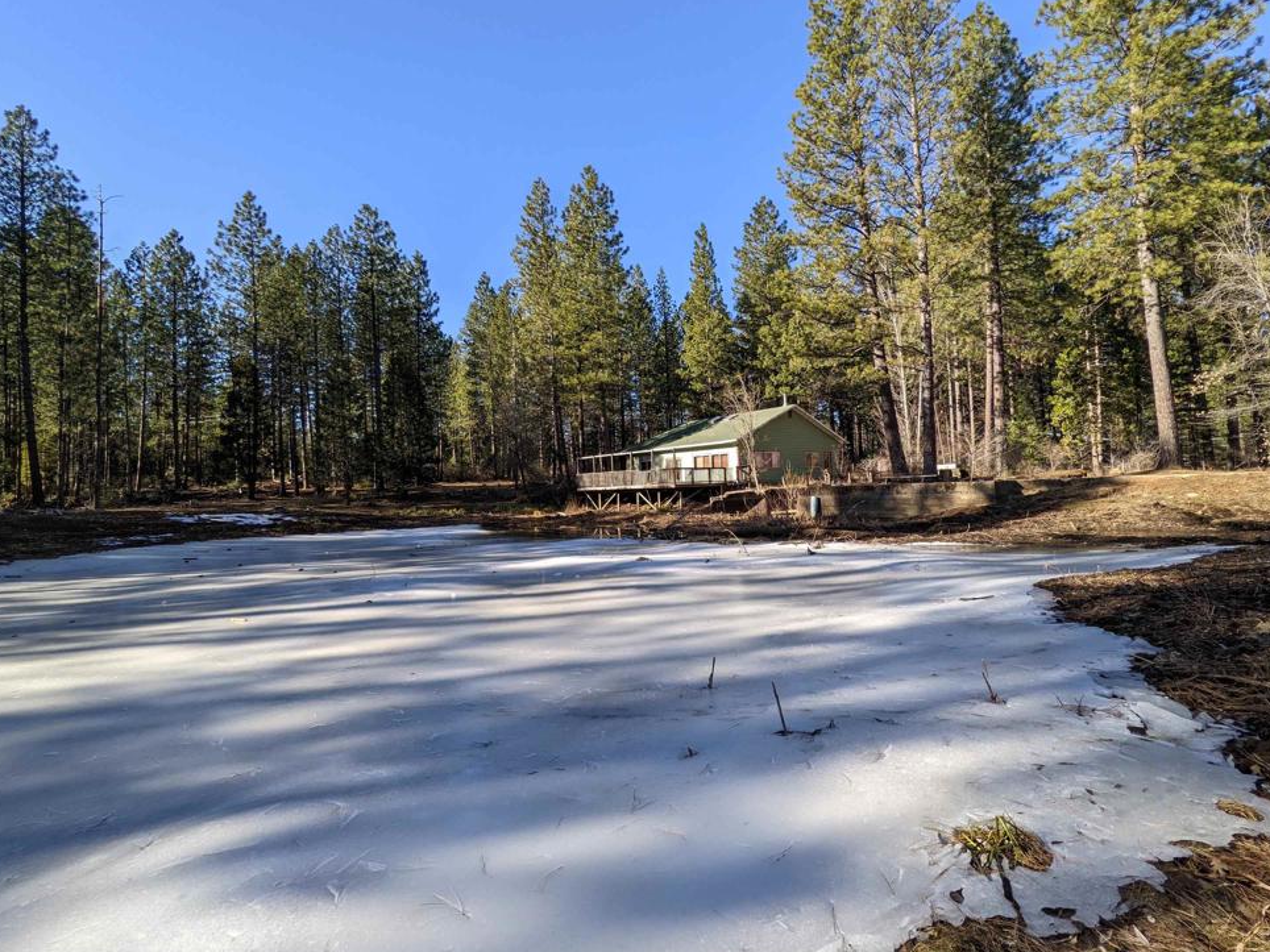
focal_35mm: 17
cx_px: 623
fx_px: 624
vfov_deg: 74.7
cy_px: 457
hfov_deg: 91.0
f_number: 2.2
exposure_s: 1/468
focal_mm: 2.22
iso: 36
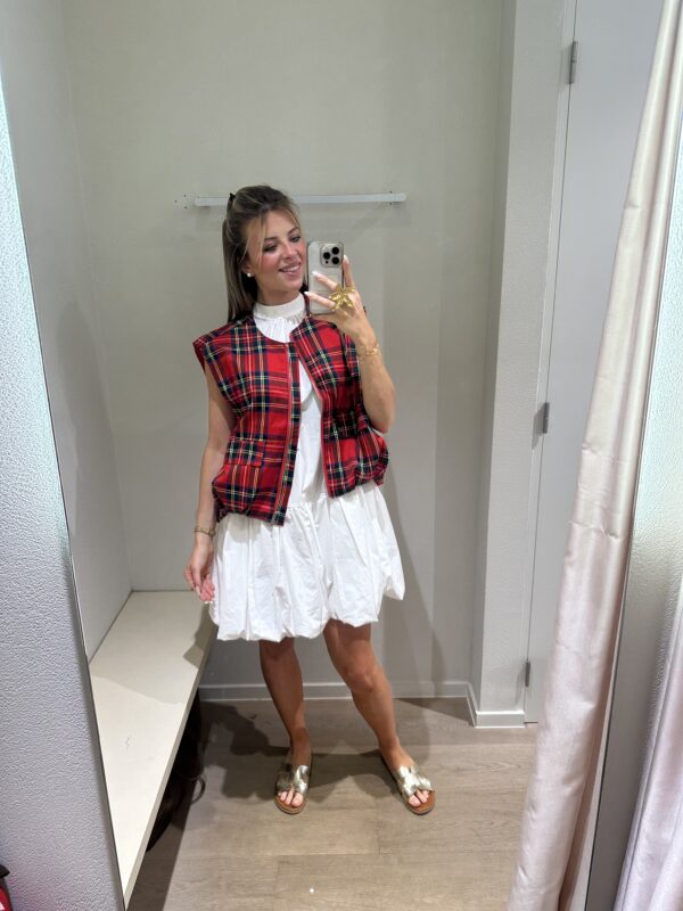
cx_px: 342
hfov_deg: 56.8
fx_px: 631
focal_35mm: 24
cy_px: 456
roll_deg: +0.8
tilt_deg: -16.5
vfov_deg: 71.6
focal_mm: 6.86
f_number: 1.78
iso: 100
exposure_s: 1/100
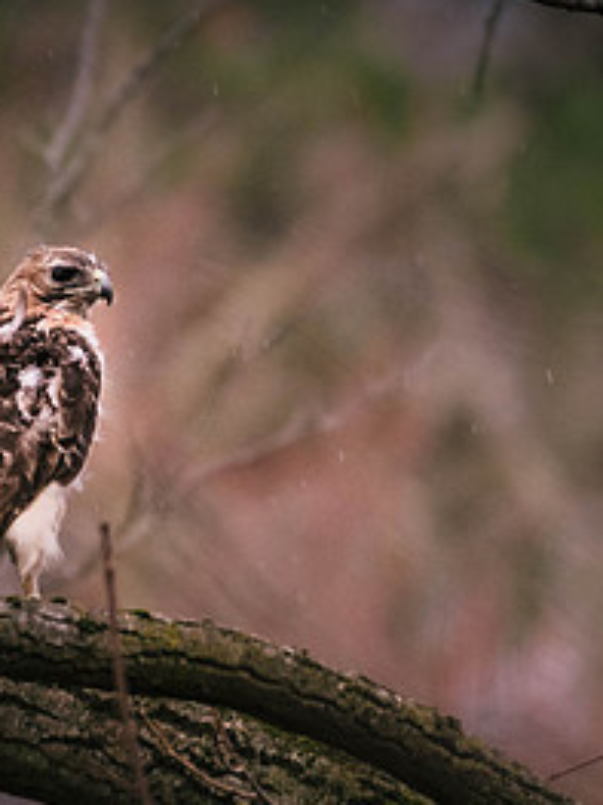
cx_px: 376
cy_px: 410
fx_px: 47490
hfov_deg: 0.7
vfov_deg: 1.0
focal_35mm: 2043
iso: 800
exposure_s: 1/640
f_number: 5.6
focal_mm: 500
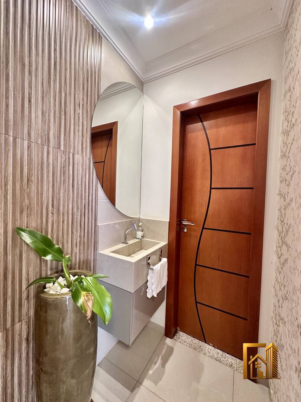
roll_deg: -3.0
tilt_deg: +0.4
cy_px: 201
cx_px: 150
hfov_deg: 85.7
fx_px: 162
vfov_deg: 102.1
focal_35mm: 14
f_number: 2.2
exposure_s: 1/60
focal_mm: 2.22
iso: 160
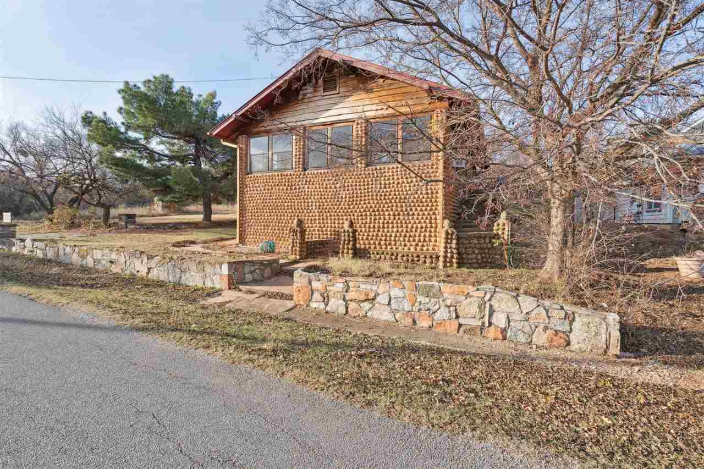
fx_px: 313
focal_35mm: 16
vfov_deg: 73.7
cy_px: 234
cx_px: 352
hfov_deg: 96.7
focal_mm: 16
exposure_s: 1/640
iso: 200
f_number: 7.1
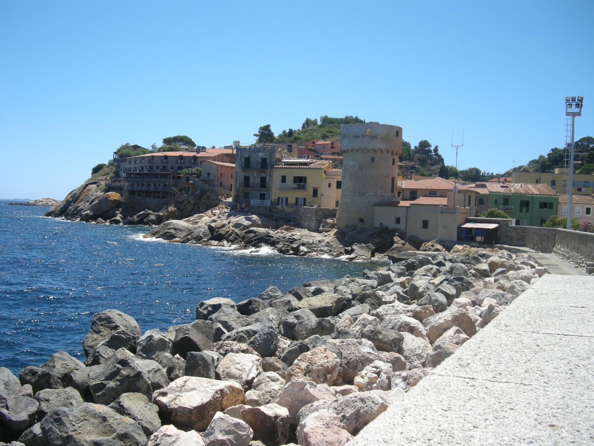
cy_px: 223
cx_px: 297
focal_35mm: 37
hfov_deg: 50.1
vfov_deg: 38.7
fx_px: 635
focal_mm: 7.9
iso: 64
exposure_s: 1/825
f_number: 2.8
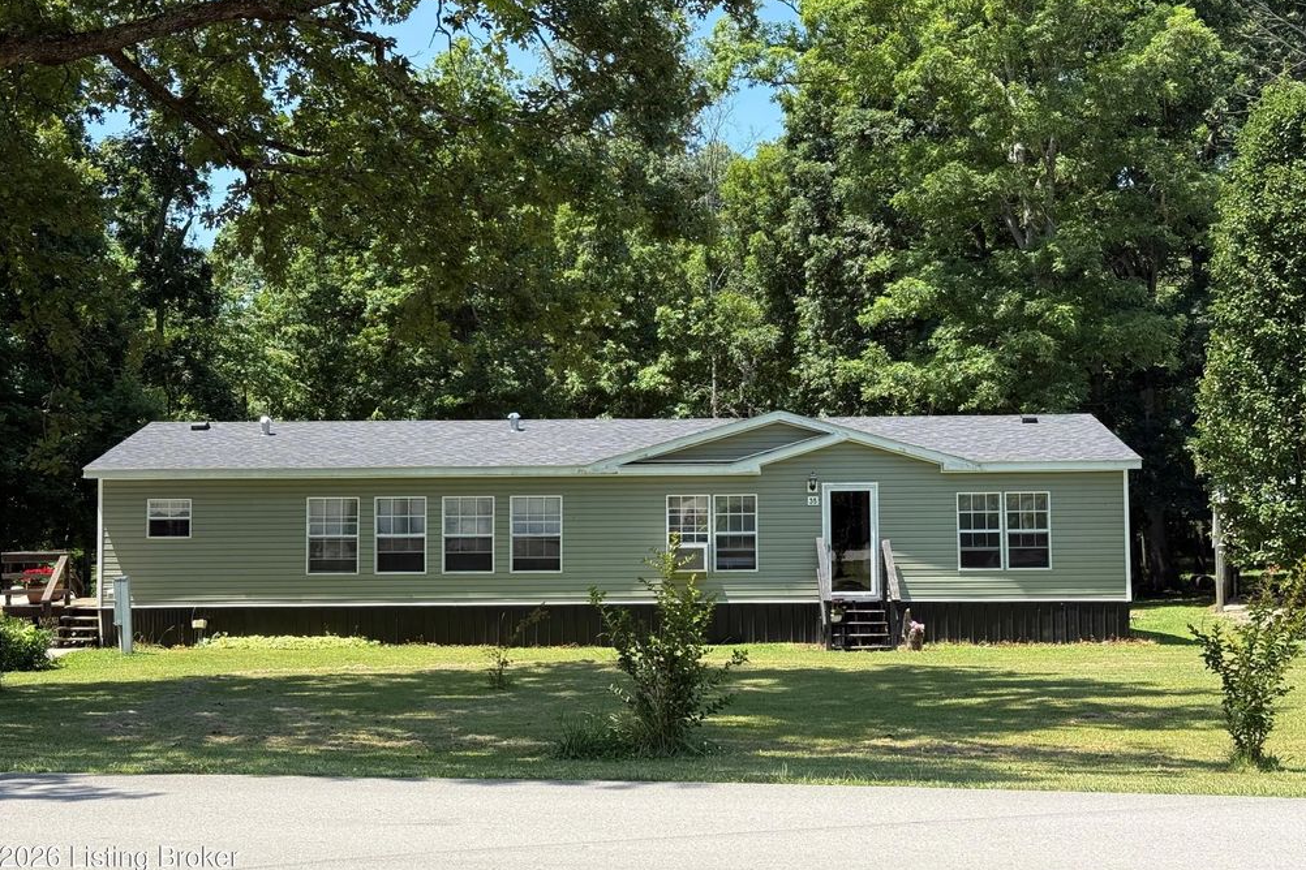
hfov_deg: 38.9
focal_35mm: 51
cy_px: 402
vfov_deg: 26.5
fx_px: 1850
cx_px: 644
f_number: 1.78
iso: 100
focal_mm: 6.76
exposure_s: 1/1754
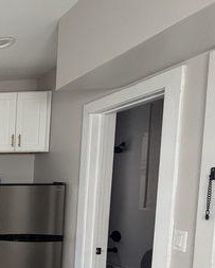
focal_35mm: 36
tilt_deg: -4.5
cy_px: 206
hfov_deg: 25.4
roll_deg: +0.8
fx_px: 286
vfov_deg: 48.0
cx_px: -136
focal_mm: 2.22
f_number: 2.2
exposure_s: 1/121
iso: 160
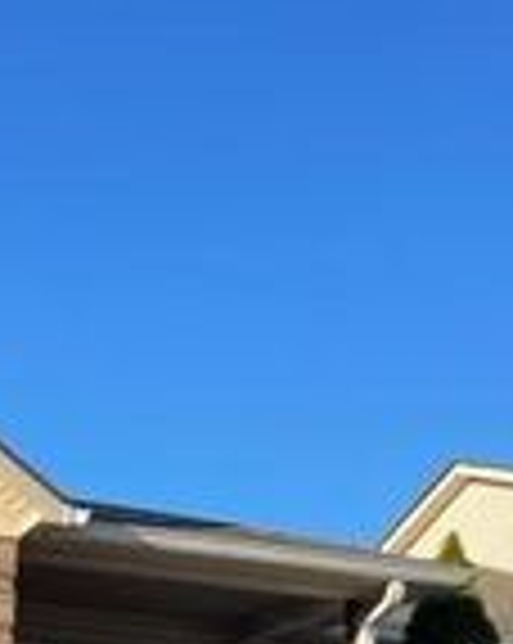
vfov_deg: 19.9
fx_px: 1693
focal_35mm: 89
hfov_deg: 15.6
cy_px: 826
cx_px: -292
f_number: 1.6
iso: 32
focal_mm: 5.1
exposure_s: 1/1339
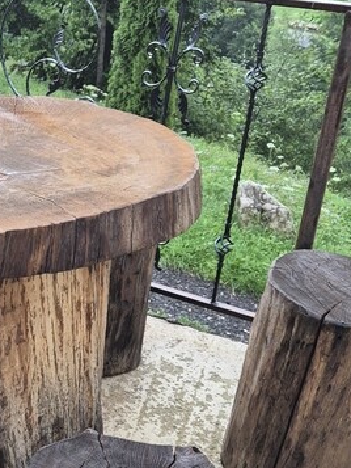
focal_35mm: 66
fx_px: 892
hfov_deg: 20.9
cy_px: 302
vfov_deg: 29.2
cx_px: -58
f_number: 1.8
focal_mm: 5.4
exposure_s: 1/180
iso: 80
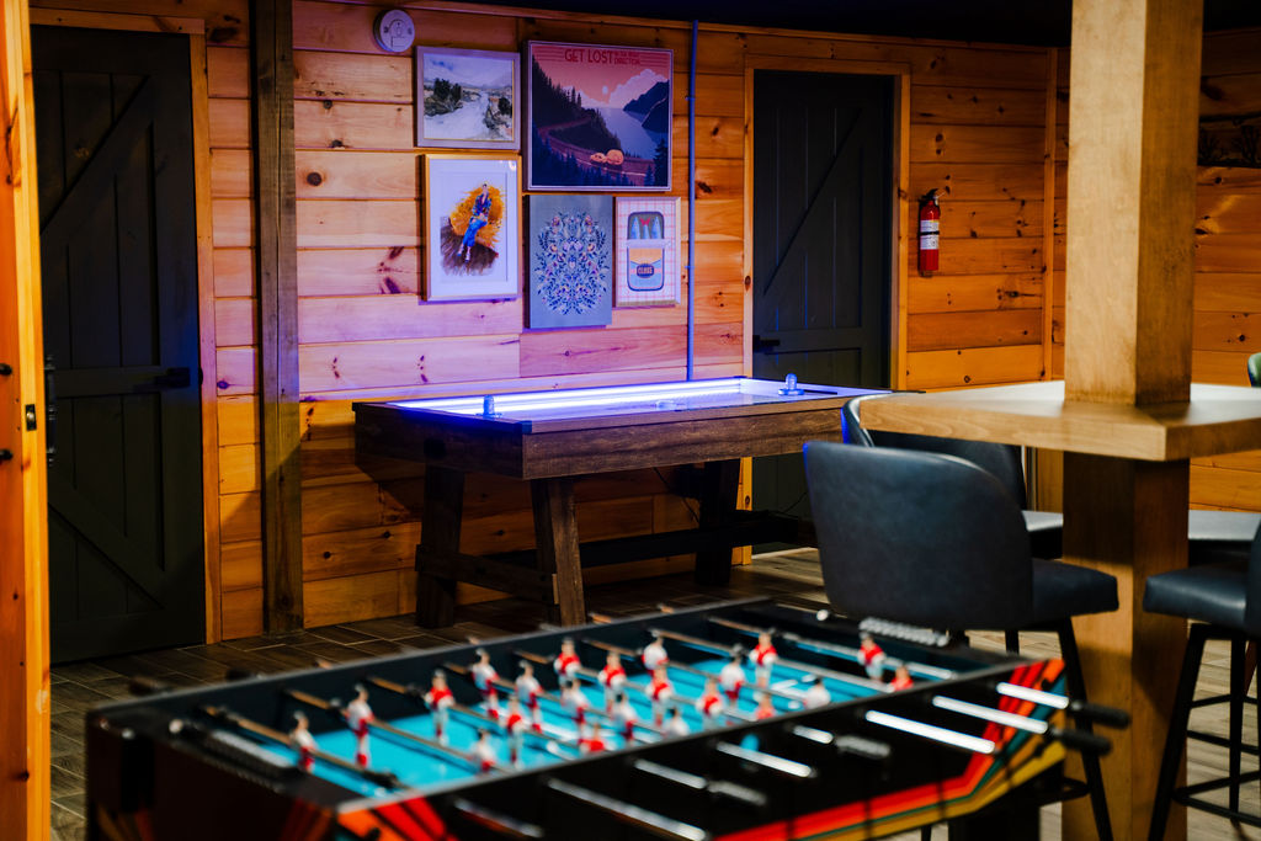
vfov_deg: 23.0
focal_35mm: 59
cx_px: 630
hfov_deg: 33.9
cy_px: 420
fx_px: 2067
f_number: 2.8
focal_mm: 59
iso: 800
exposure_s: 1/80
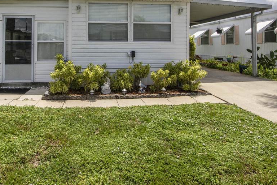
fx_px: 192
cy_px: 45
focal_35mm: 25
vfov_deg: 49.1
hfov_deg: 69.7
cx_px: 95
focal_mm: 10
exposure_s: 1/640
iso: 100
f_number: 8
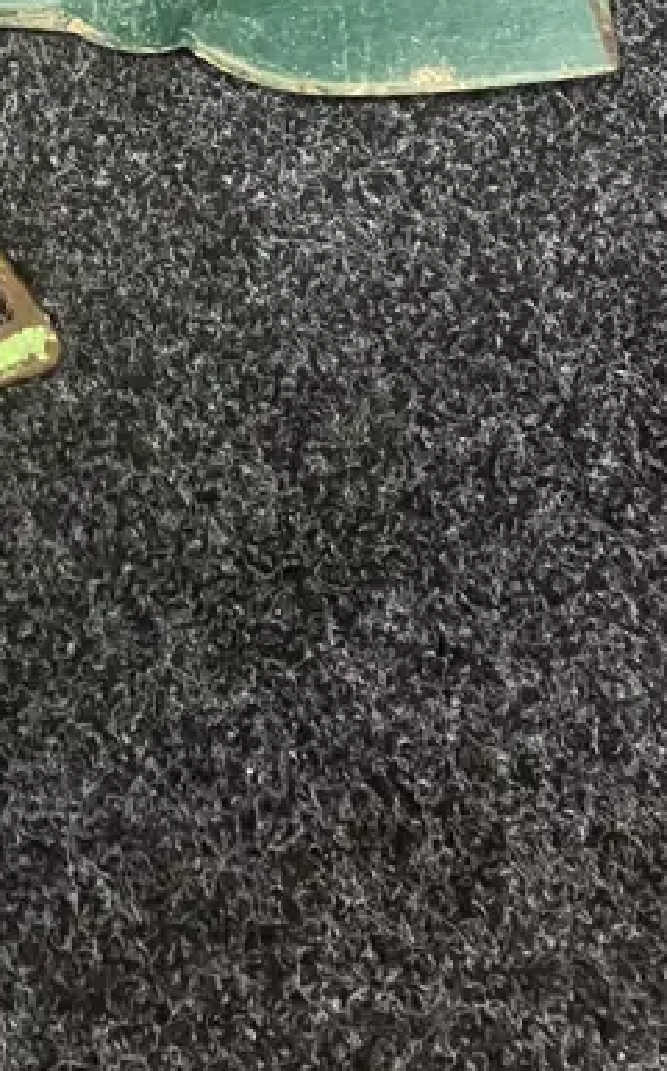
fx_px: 2302
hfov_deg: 15.5
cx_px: -261
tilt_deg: -62.7
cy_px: -270
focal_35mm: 79
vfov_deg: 23.5
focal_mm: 3.99
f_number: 1.8
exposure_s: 1/33
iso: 320
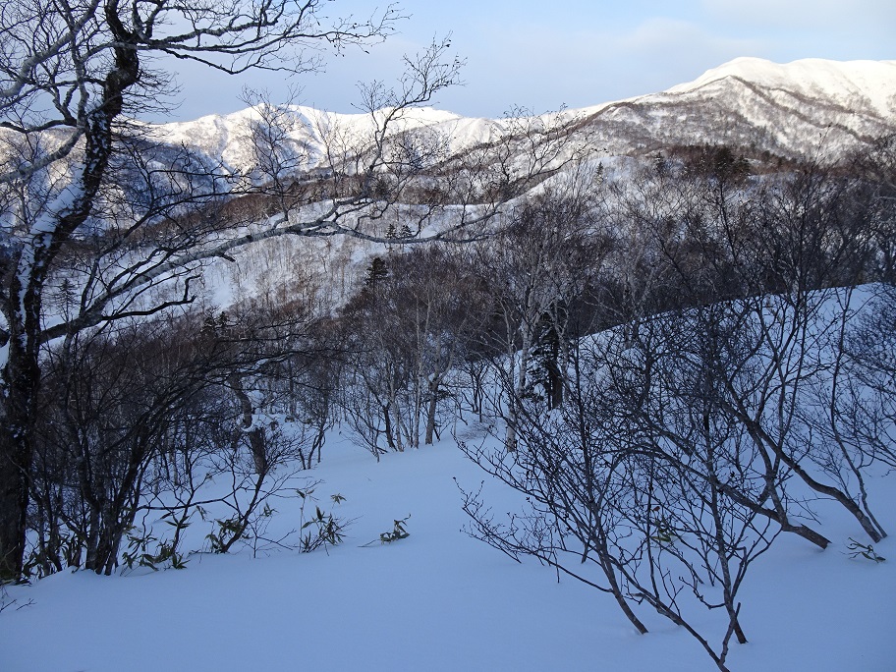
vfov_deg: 56.8
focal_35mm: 24
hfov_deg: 71.6
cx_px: 448
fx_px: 621
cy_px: 336
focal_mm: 4.1
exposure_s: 1/320
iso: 80
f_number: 3.5
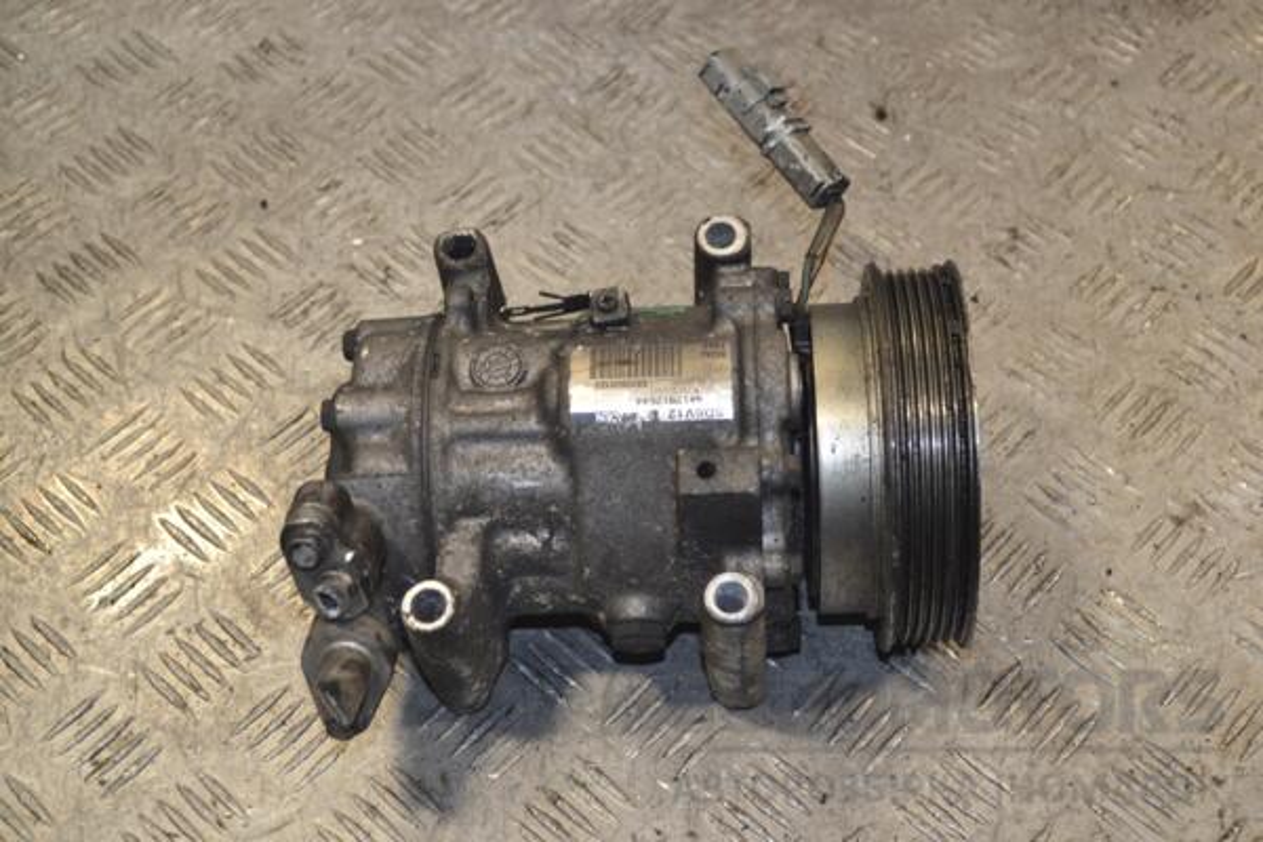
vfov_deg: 25.8
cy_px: 421
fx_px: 1842
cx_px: 632
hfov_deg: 37.9
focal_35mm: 52
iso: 400
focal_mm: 35
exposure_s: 1/125
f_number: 5
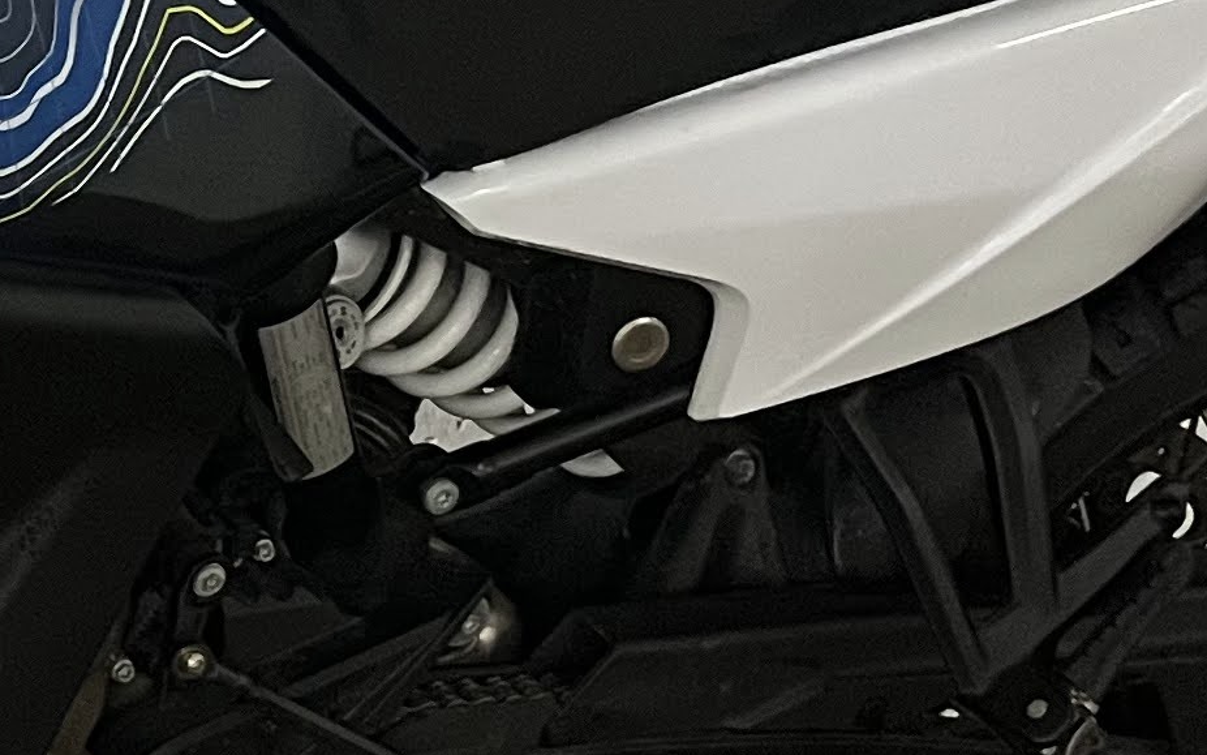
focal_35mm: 120
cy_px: 133
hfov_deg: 16.4
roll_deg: +4.2
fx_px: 3948
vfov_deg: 10.9
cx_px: -407
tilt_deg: -12.4
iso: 320
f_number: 1.6
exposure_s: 1/60
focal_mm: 5.1
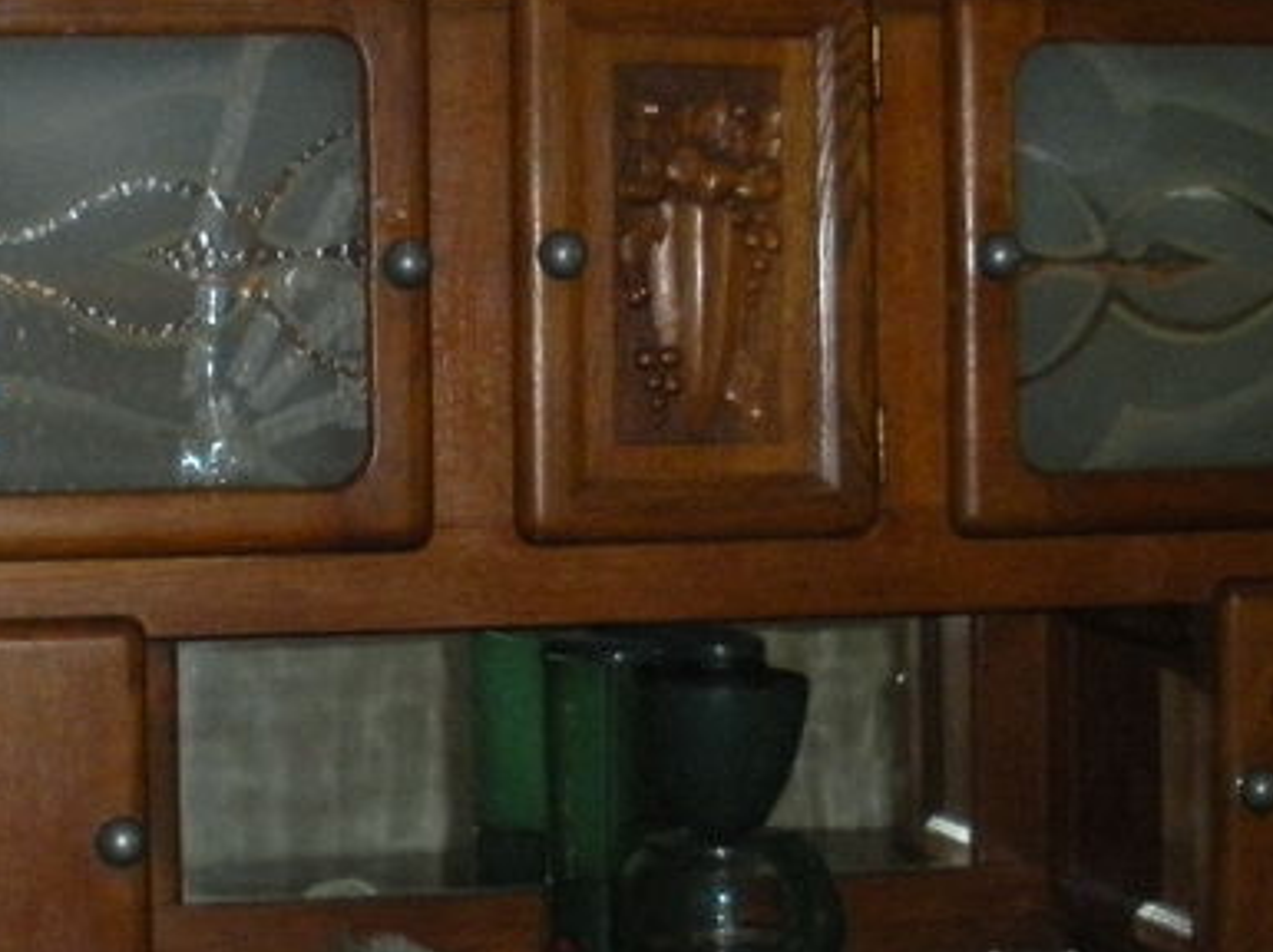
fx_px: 3343
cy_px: 479
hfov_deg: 21.5
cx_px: 420
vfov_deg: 16.2
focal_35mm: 91
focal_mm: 6.3
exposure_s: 1/60
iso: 400
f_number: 3.5
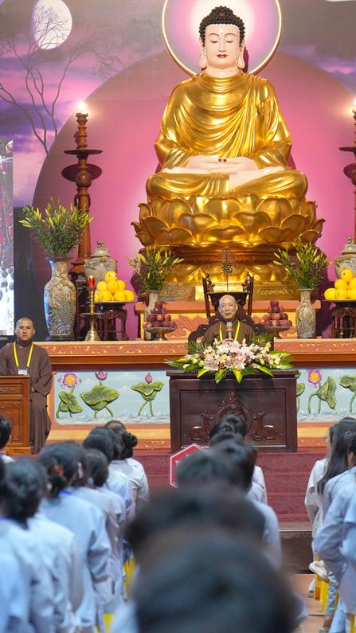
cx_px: 217
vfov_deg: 10.6
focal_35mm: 204
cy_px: 318
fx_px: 3425
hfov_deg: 6.0
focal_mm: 129
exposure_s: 1/160
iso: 5000
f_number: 4
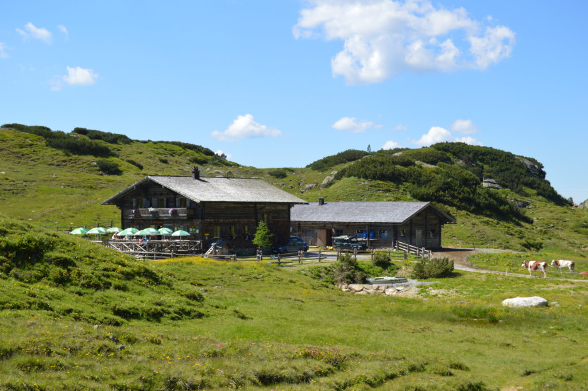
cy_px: 196
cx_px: 294
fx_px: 1028
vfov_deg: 21.5
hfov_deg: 31.9
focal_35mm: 63
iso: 100
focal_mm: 42
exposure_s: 1/250
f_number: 8
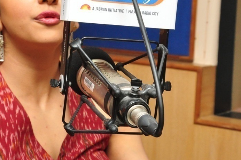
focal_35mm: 104
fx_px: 696
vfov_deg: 13.1
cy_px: 41
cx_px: 69
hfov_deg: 19.6
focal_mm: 40
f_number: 8
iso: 1250
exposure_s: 1/125
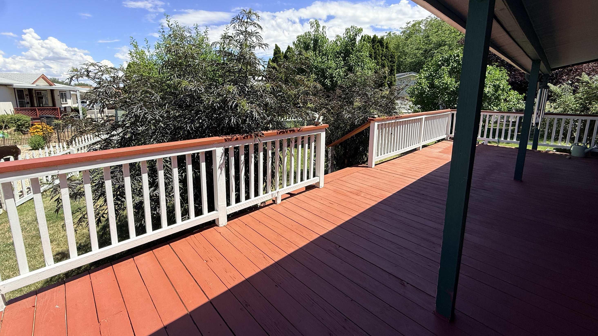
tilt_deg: -8.6
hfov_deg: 99.3
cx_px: 288
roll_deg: -0.6
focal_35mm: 16
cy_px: 137
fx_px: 254
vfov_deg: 66.5
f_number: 2.2
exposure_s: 1/1497
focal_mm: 2.22
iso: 50
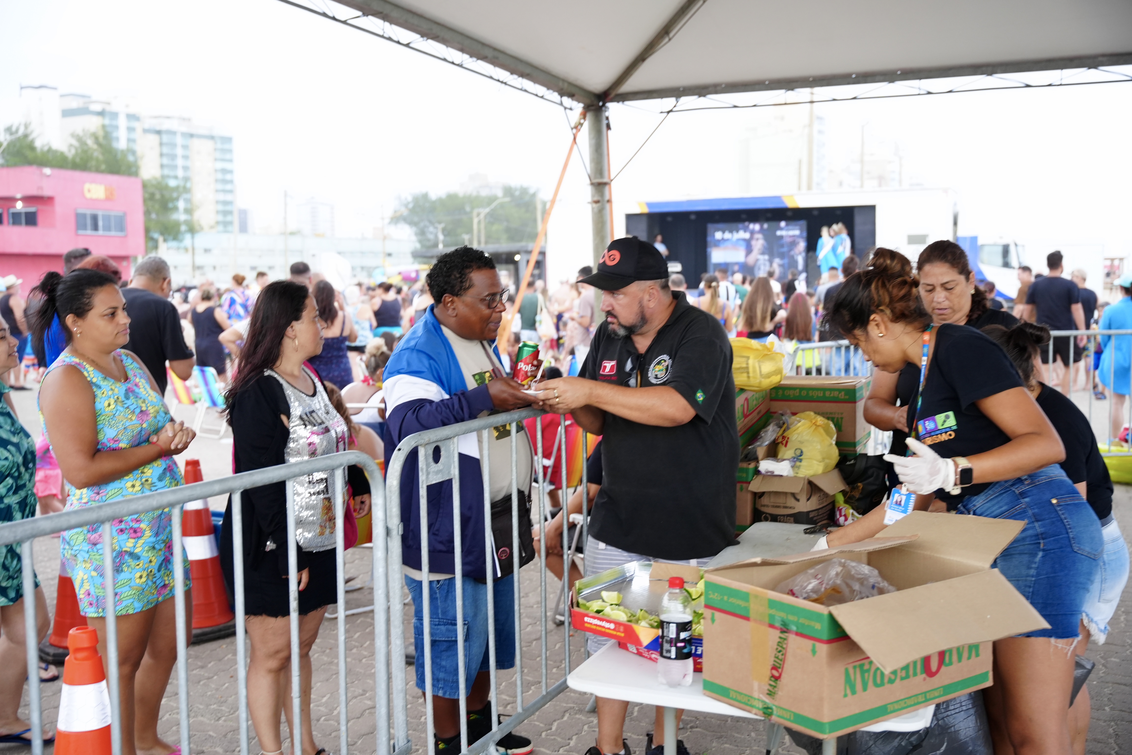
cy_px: 378
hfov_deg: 48.8
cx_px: 566
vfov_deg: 33.6
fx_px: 1248
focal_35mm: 40
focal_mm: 39.7
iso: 1000
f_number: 3.5
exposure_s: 1/160
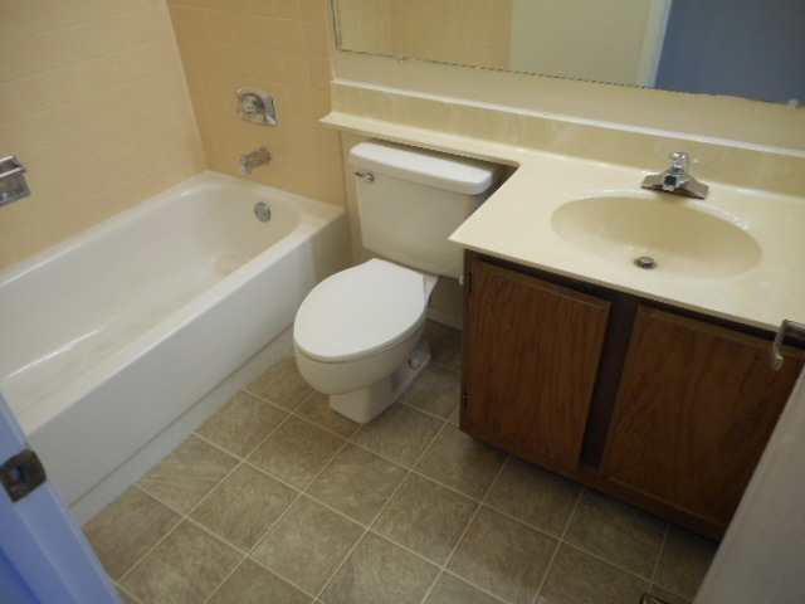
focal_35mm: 25
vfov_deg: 54.9
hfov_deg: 69.4
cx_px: 402
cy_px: 302
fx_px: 581
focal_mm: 4.5
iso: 140
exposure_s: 1/30
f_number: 3.7
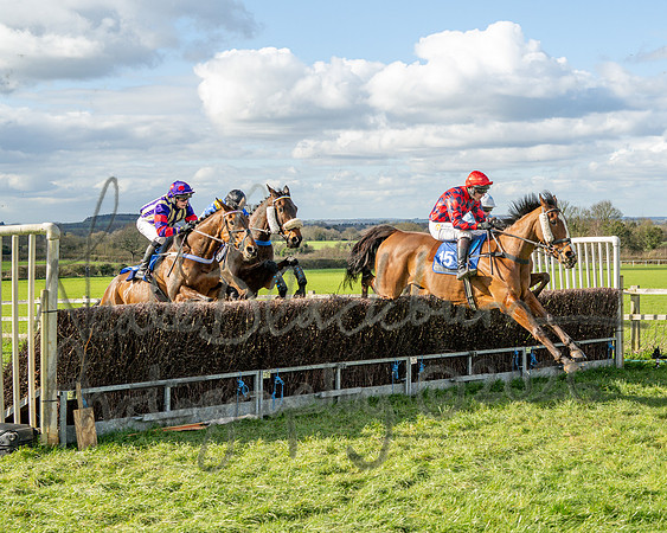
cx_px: 477
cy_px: 258
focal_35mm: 65
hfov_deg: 28.9
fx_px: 1279
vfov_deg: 23.6
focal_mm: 38
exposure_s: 1/1600
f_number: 4
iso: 400
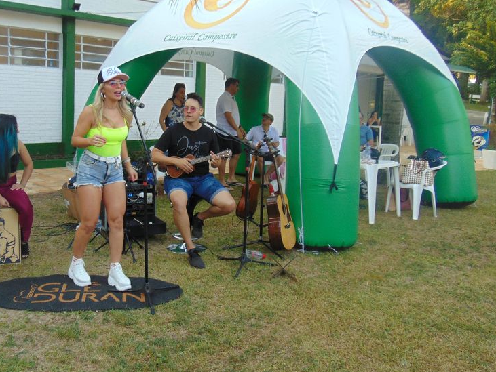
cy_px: 162
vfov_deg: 40.7
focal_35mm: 35
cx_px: 166
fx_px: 502
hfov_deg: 51.6
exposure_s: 1/100
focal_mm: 4.5
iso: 80
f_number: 3
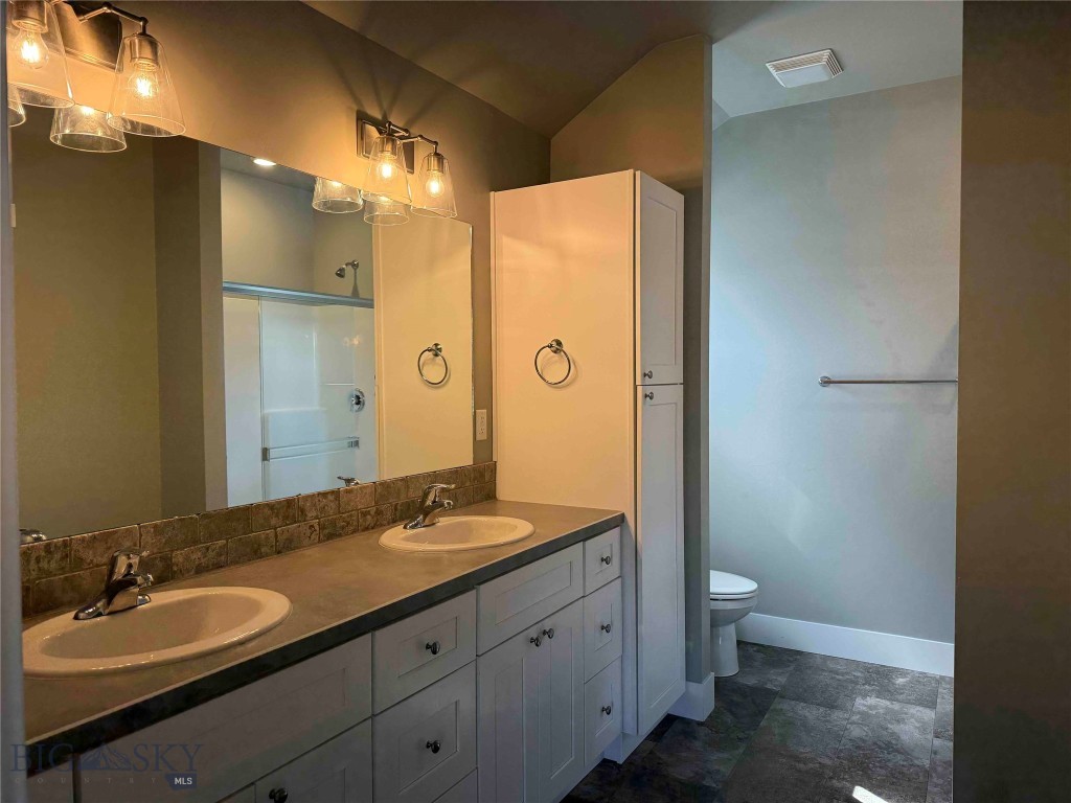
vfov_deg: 56.8
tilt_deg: -2.3
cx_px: 536
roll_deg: +0.5
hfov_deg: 71.6
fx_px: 743
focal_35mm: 24
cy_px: 402
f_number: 1.78
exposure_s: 1/203
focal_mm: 6.76
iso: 160
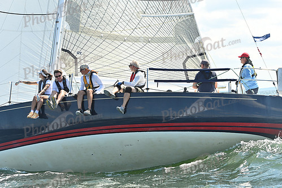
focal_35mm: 93
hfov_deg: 21.9
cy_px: 86
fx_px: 729
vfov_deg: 14.7
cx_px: 132
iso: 250
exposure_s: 1/1250
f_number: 5
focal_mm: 80
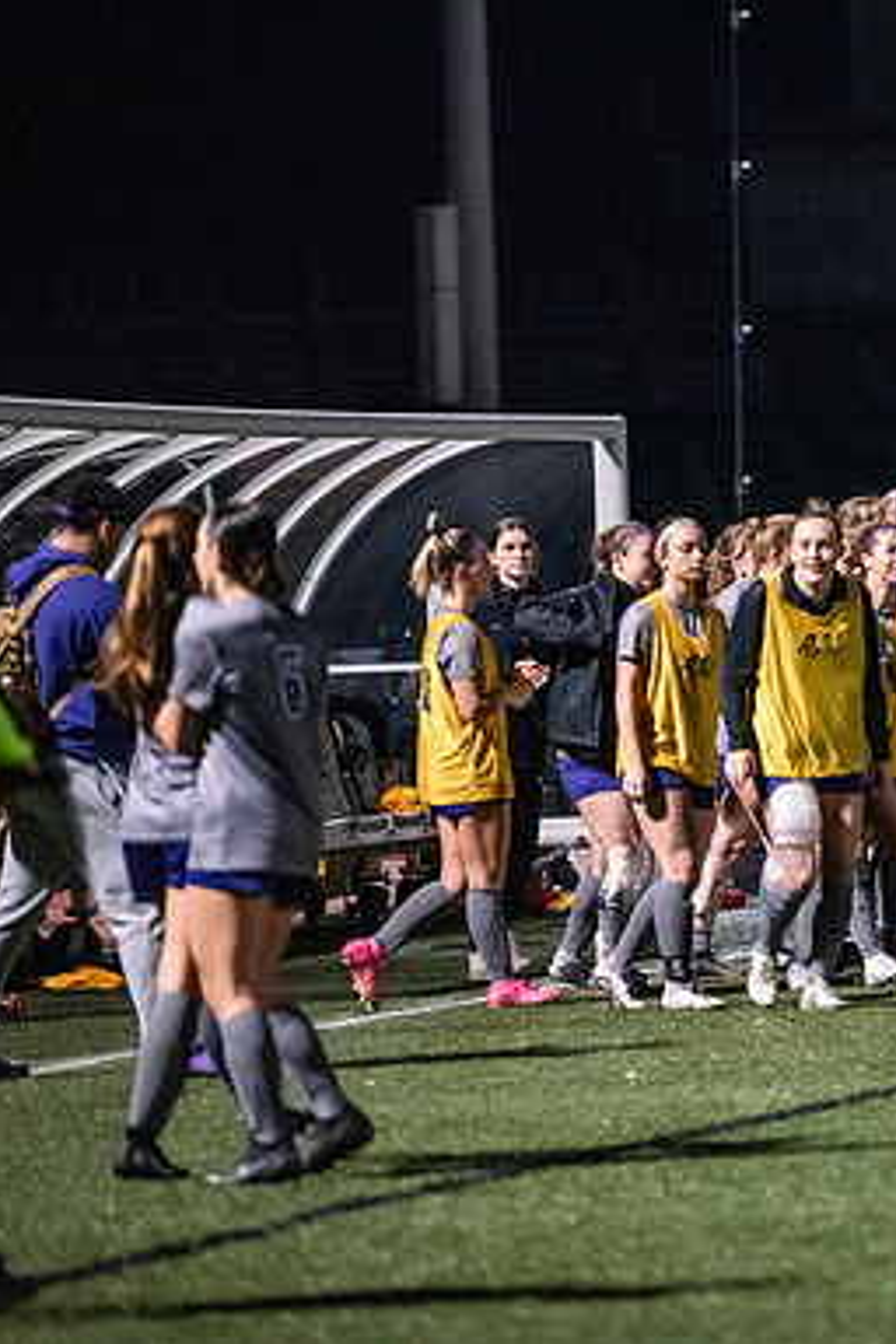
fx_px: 10714
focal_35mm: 287
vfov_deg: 7.2
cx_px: 886
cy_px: 670
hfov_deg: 4.8
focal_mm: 190
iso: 8000
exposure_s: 1/800
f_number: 3.2
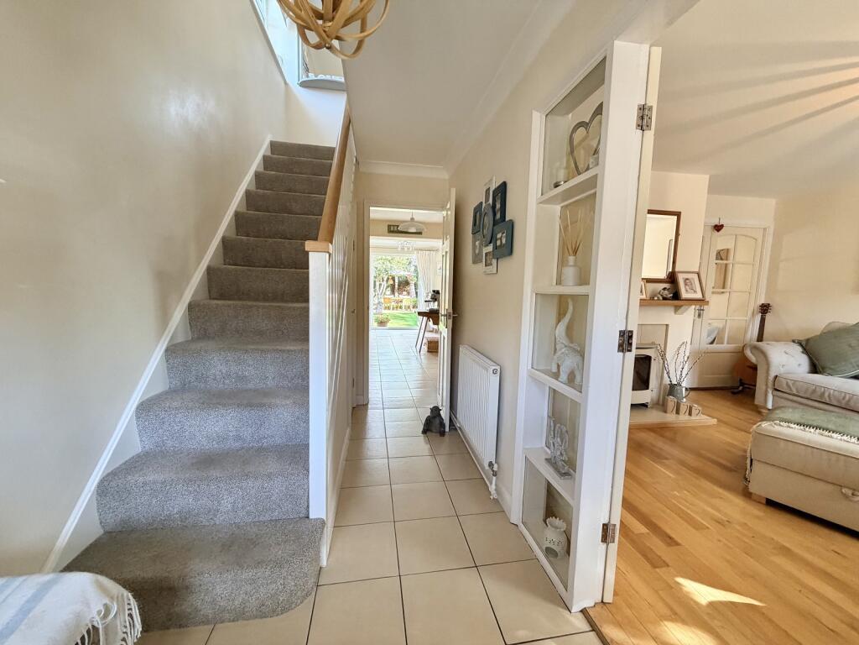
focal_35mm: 14
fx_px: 347
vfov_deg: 85.7
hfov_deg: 102.1
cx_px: 430
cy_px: 322
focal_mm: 2.22
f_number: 2.2
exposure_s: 1/100
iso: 200
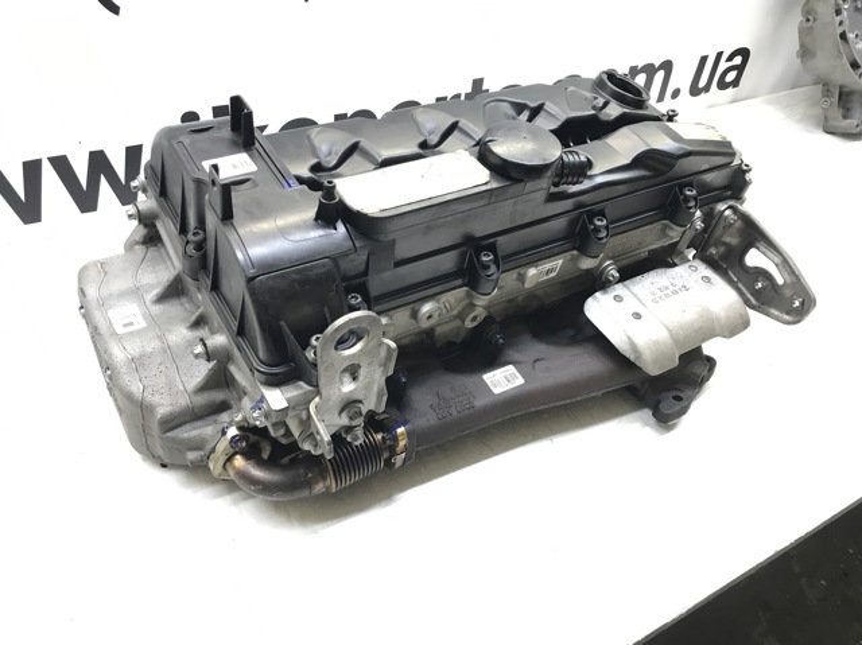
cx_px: 431
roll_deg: -6.3
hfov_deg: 63.5
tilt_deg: -39.6
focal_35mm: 28
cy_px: 322
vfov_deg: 49.7
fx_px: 697
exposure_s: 1/33
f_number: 1.8
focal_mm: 3.99
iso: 32
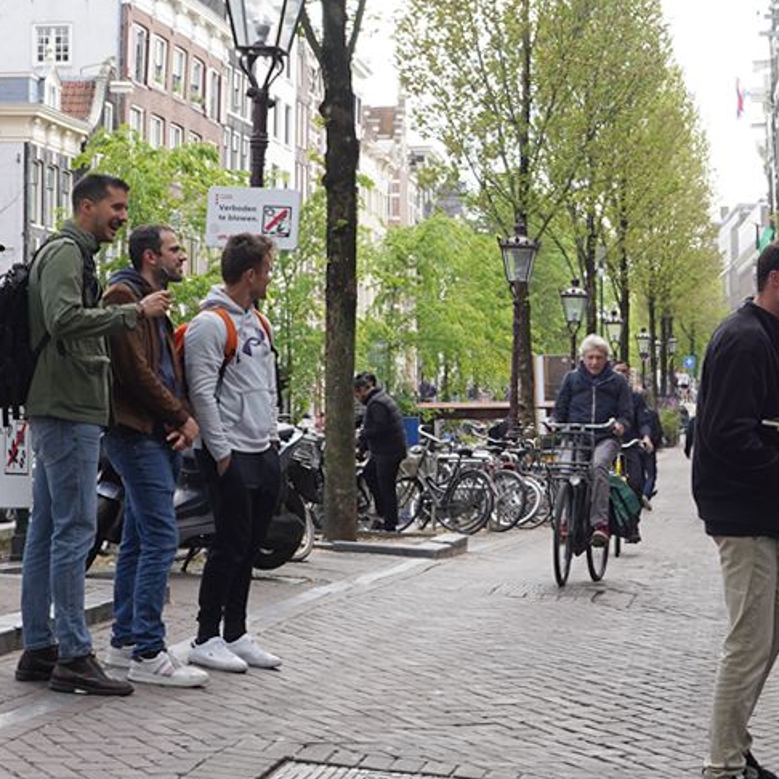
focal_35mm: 84
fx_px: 2139
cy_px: 212
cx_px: 688
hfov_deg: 20.3
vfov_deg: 20.5
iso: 100
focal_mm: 24
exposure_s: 1/100
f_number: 5.6
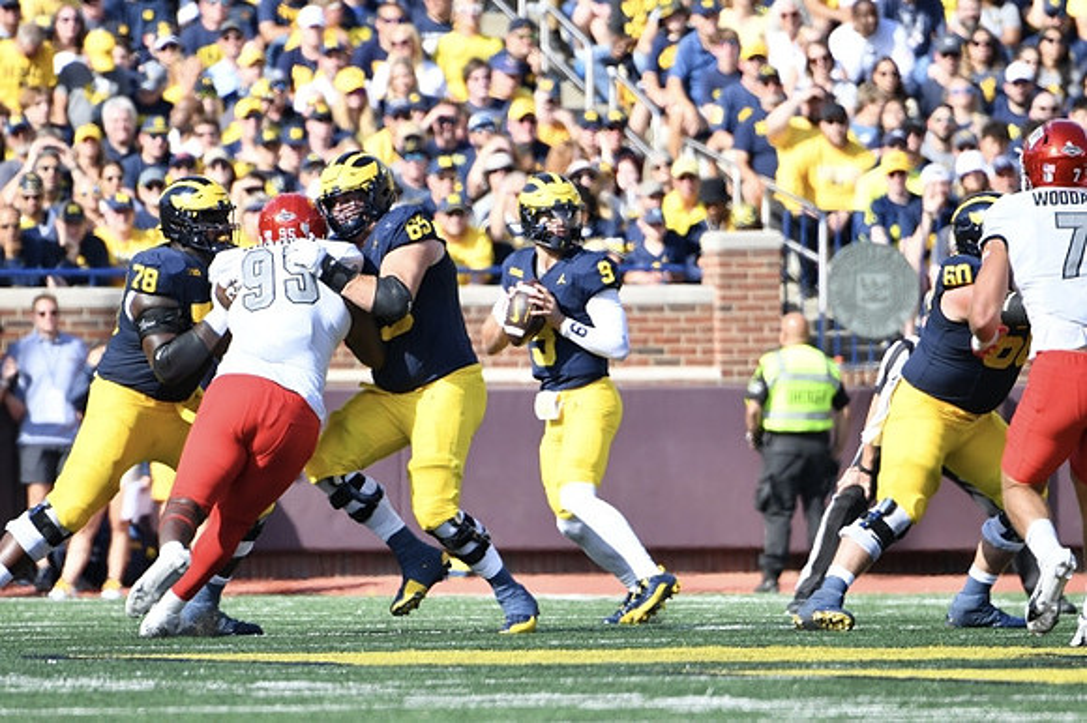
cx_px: 544
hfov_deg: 3.4
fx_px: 18106
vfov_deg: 2.3
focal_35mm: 600
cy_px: 362
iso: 500
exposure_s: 1/1000
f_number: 5.6
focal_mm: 400
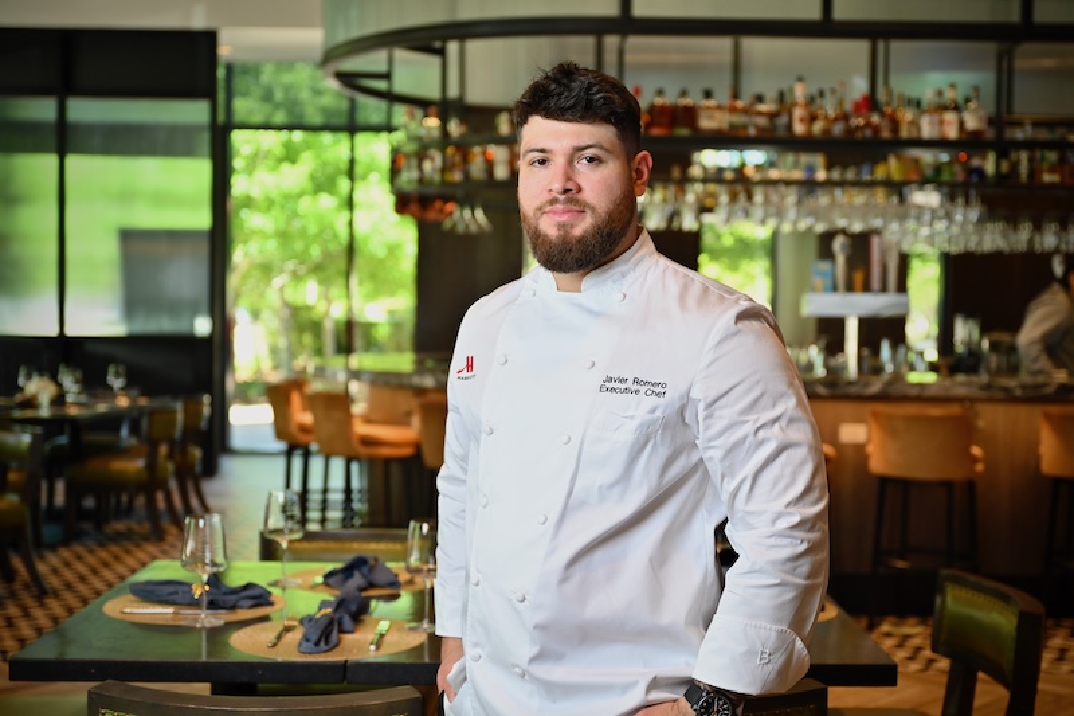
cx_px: 537
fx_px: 1312
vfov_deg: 30.5
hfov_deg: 44.5
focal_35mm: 44
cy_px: 358
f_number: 2.8
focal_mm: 44
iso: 400
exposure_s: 1/200
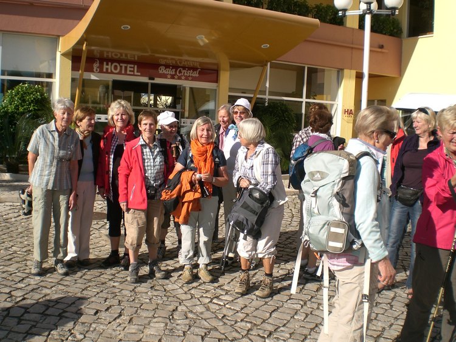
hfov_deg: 49.0
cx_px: 228
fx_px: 500
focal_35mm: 38
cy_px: 171
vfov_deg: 37.7
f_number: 4.4
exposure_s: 1/500
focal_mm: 6.3
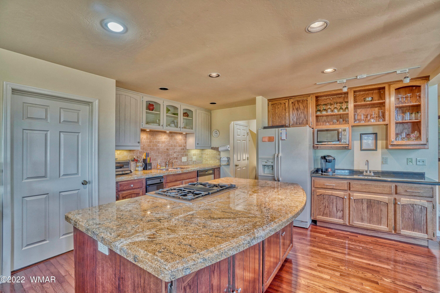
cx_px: 220
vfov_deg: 77.3
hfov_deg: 100.4
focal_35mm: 15
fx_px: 183
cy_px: 146
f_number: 8
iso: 400
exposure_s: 1/50
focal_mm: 10
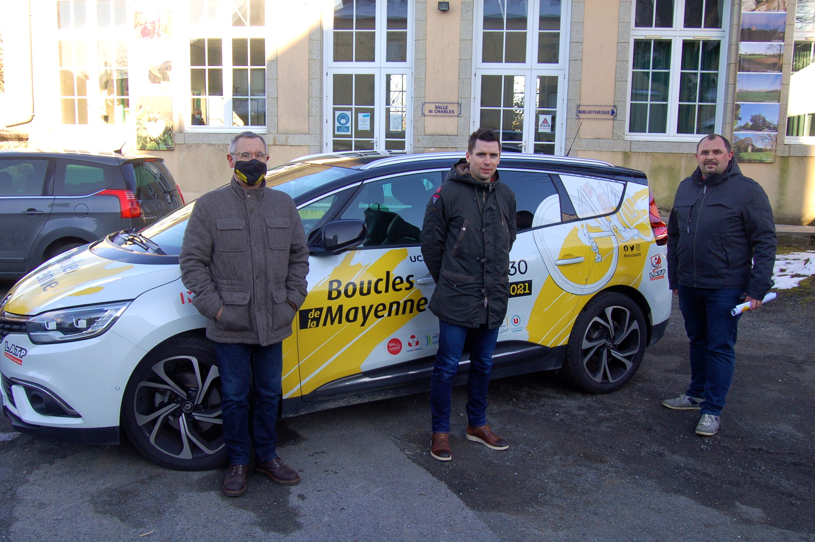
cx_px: 408
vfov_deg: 38.3
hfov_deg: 55.1
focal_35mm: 34
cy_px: 271
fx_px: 780
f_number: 6.3
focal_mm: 23
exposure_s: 1/160
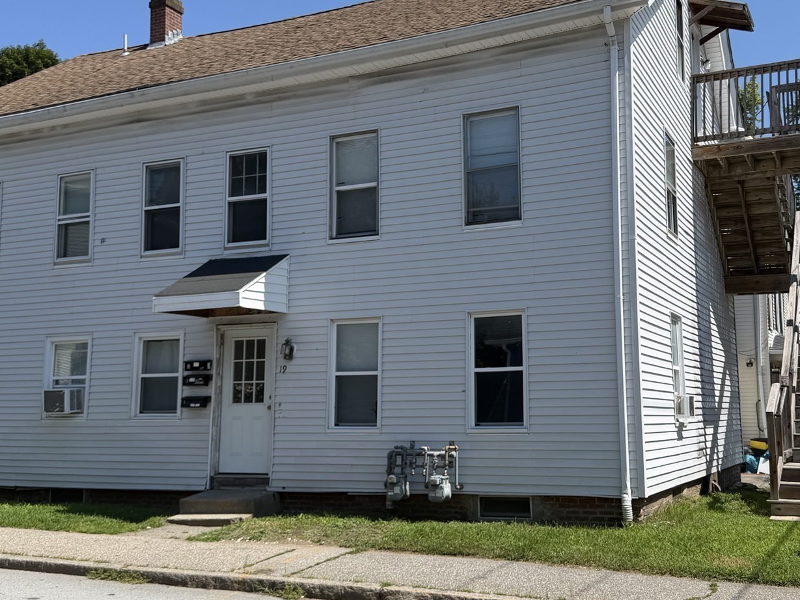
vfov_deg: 36.0
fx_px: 925
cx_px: 452
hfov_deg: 46.7
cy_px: 300
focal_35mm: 40
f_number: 1.78
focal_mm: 6.76
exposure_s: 1/4975
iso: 80
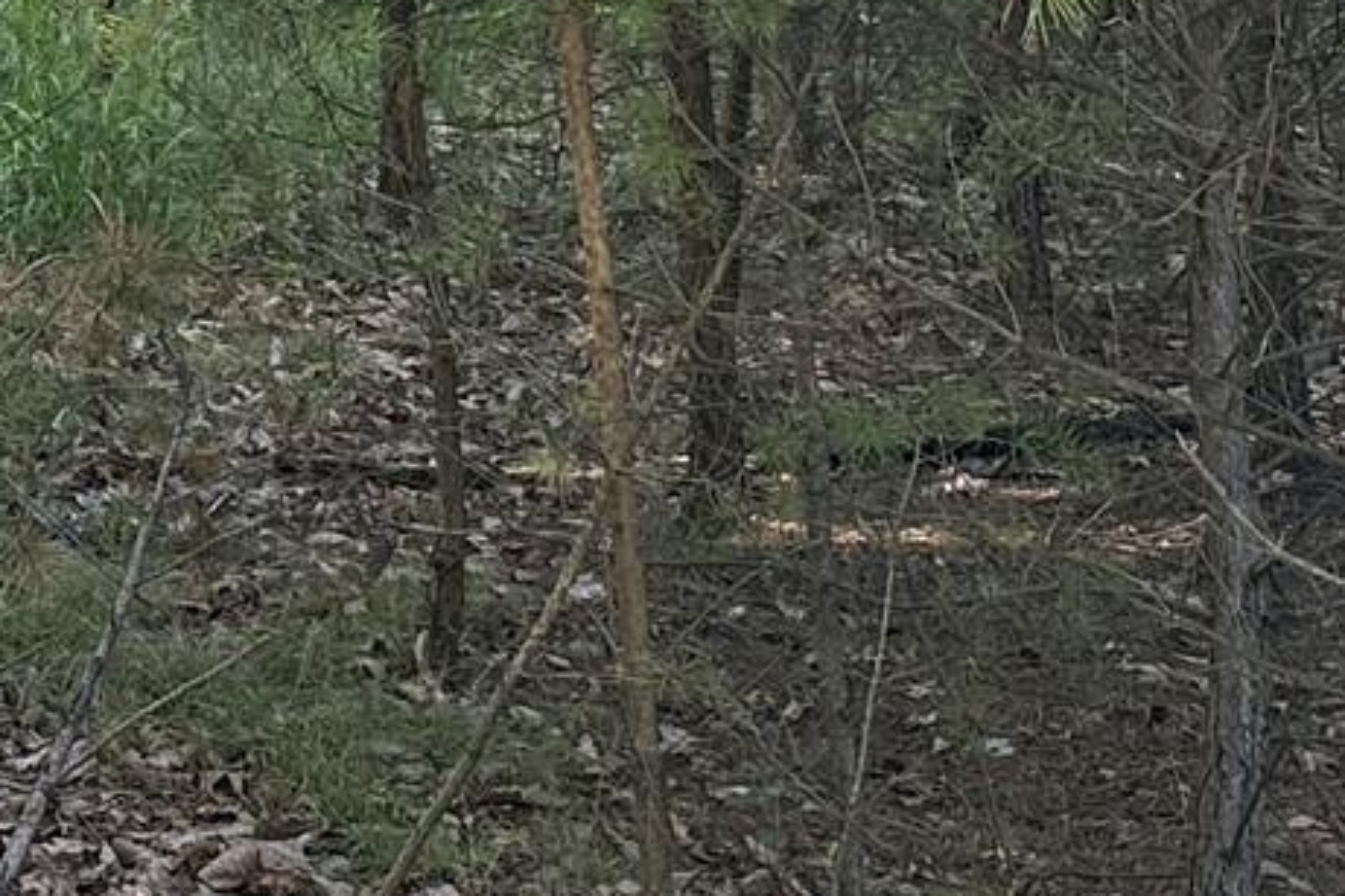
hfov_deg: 16.9
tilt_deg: +4.6
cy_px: -324
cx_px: -621
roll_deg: +1.6
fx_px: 4145
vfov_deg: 11.9
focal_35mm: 111
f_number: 1.78
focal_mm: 6.76
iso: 125
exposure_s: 1/243
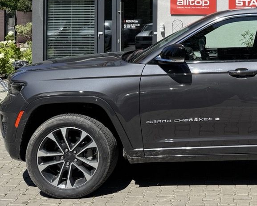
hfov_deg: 33.0
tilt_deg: +0.3
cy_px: 16
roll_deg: -0.5
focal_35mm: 52
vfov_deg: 27.9
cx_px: 257
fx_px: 395
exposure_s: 1/3802
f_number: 1.78
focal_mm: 6.76
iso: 80
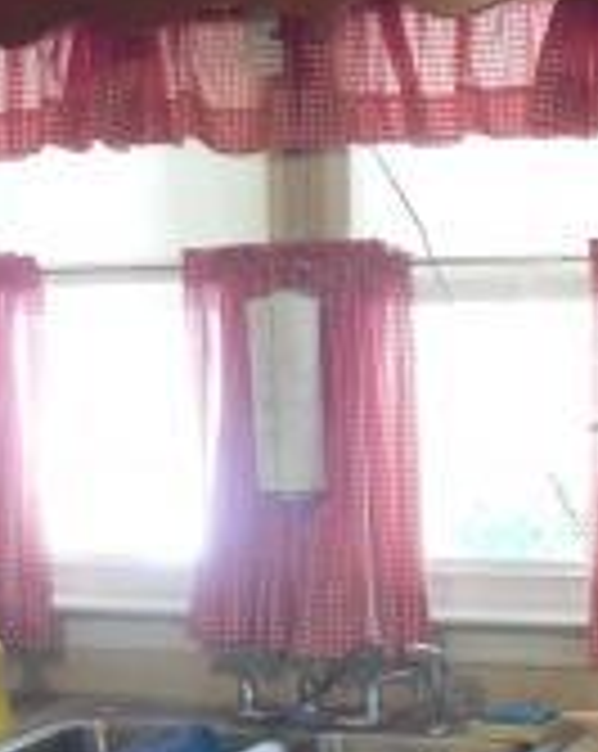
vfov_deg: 22.0
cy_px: 662
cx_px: 463
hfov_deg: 17.9
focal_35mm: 85
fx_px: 1886
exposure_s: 1/10
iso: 400
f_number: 3.3
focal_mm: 4.5
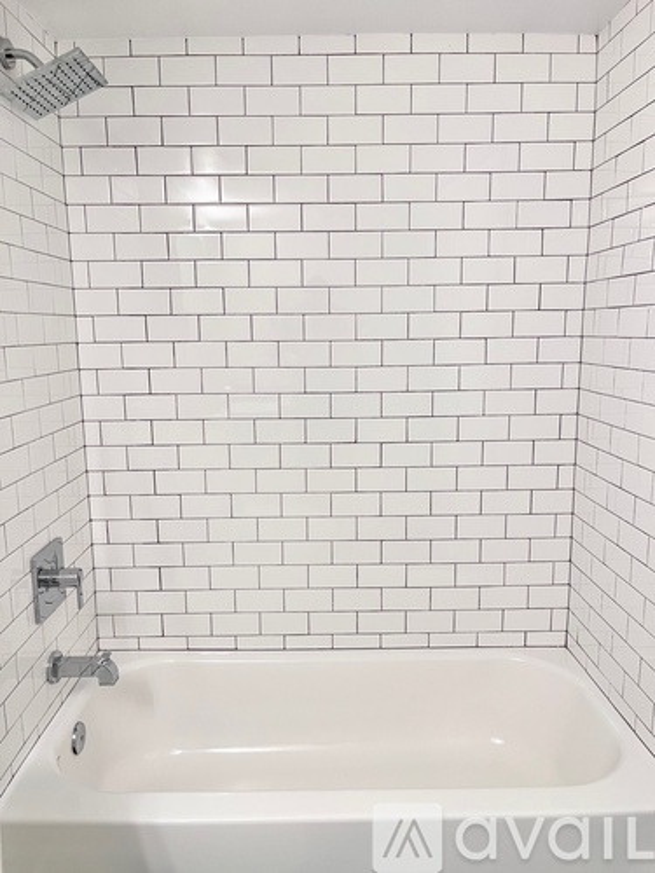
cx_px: 328
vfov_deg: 67.3
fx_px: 656
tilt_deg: -9.9
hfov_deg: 53.1
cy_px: 436
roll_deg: +1.9
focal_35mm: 26
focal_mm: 5.1
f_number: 1.6
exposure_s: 1/60
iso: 125
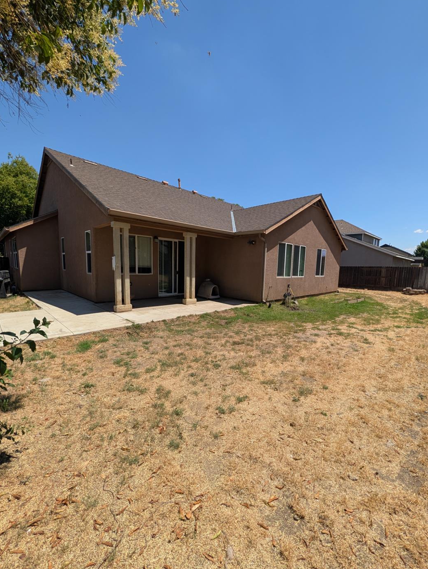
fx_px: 214
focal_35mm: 13
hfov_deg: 90.0
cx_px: 222
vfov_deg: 106.1
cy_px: 295
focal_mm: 2.02
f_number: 1.7
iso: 50
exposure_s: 1/2660
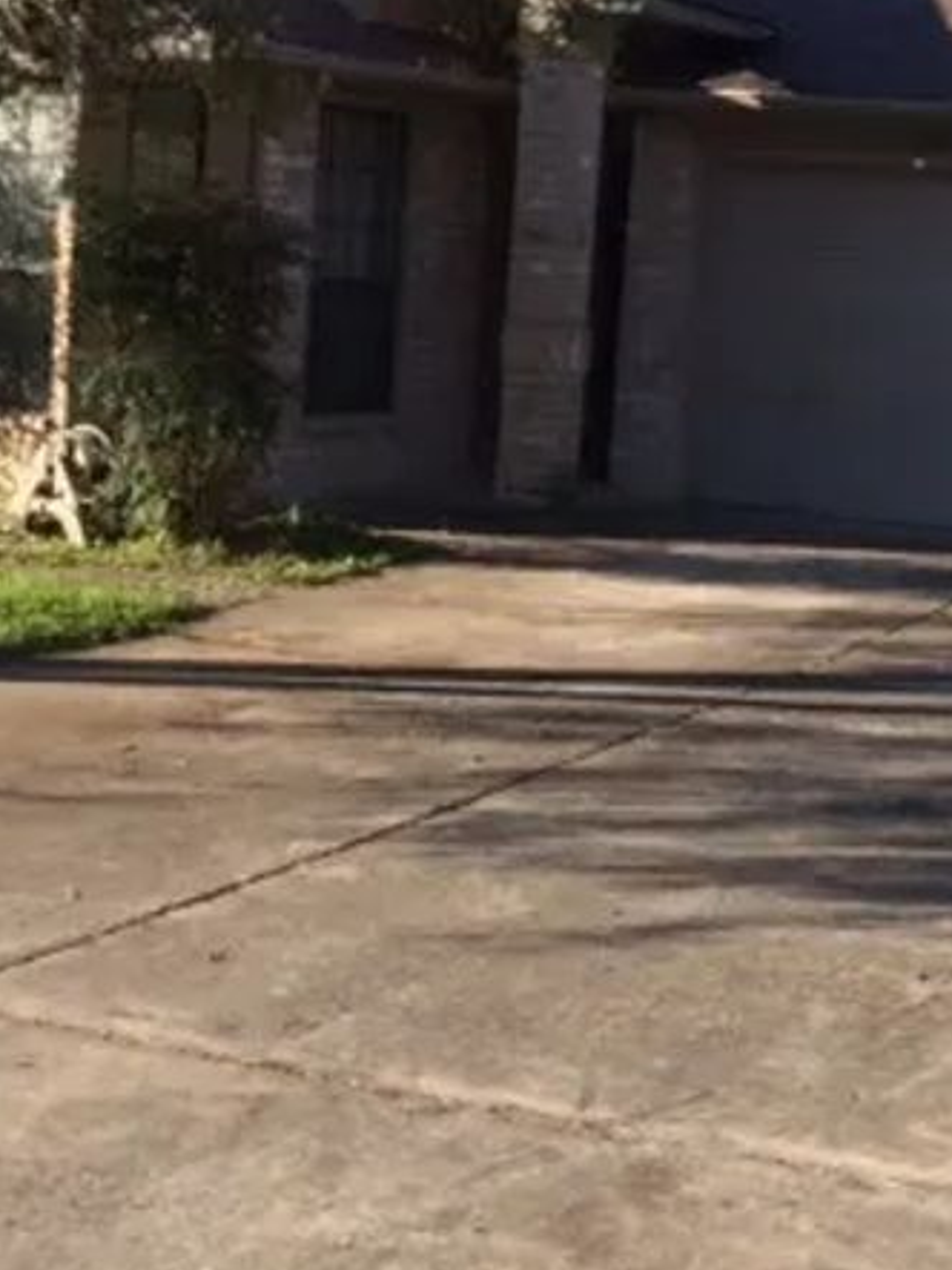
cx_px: 447
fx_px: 2458
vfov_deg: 28.9
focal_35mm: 67
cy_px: 479
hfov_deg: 21.9
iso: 32
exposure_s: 1/760
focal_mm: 4.15
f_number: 2.2
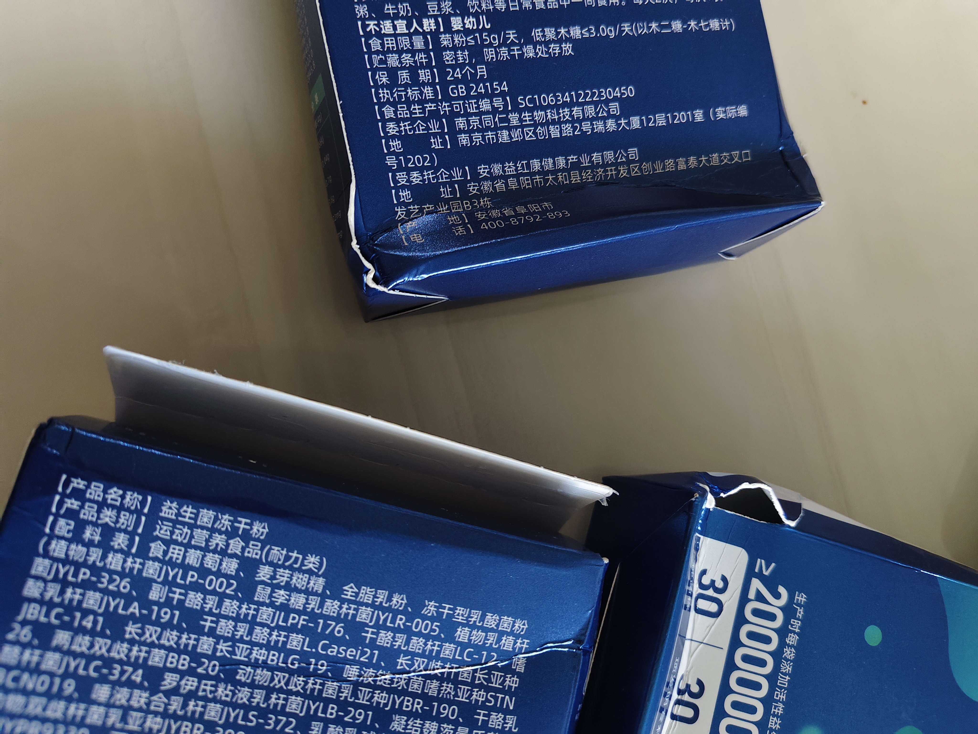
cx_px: 489
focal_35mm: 23
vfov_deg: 58.9
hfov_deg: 73.9
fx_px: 650
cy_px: 367
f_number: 1.88
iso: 1175
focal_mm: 5.56
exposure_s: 1/100
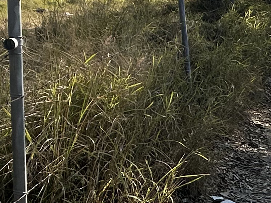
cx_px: -88
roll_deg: +0.8
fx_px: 595
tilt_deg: -3.8
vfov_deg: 19.1
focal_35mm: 76
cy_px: 27
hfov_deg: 22.7
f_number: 2.2
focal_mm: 2.22
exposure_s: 1/1949
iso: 50
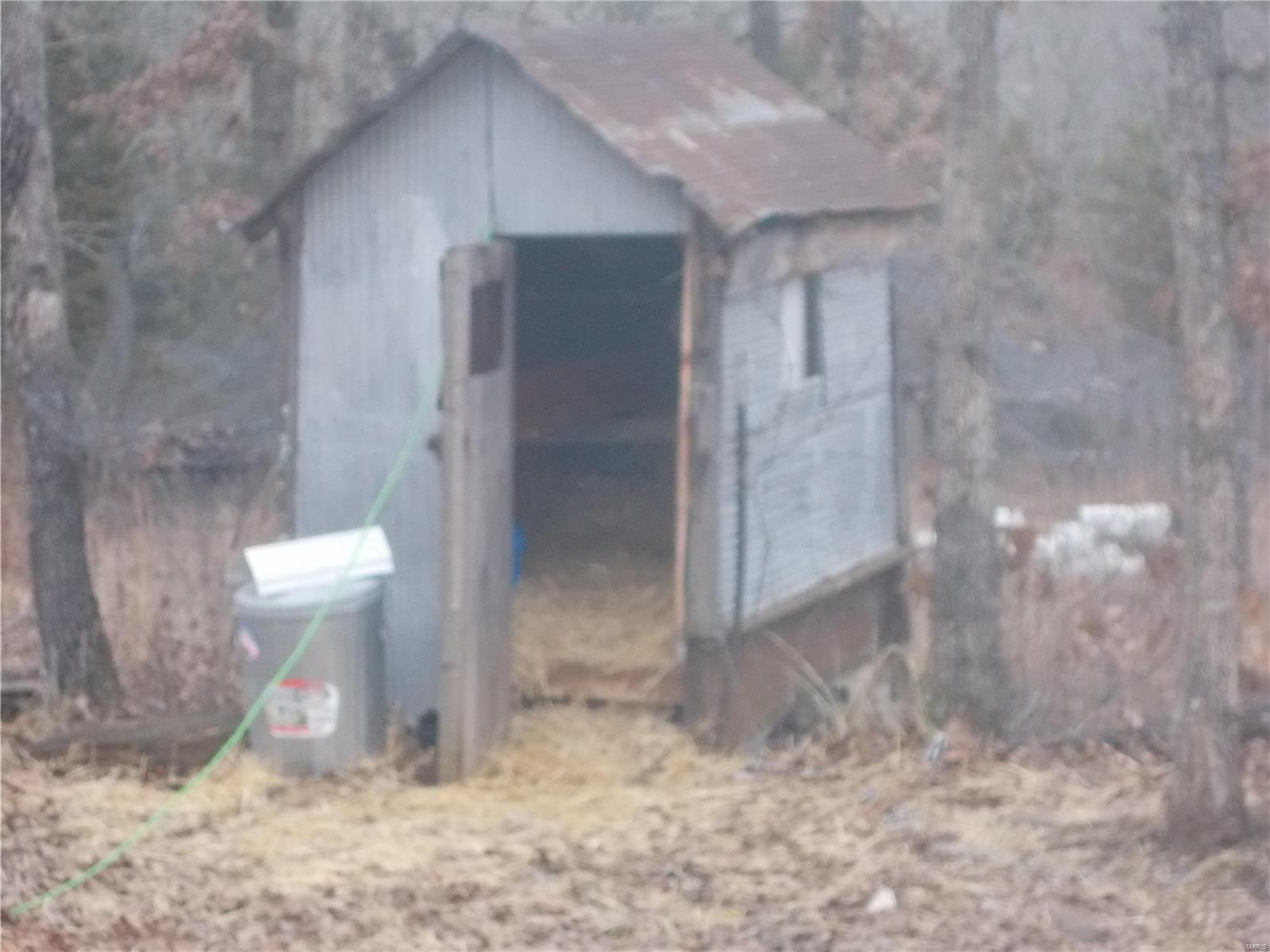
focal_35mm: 113
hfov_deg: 17.4
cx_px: 635
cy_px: 476
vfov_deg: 13.1
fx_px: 4146
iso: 500
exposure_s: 1/60
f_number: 6
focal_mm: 20.1
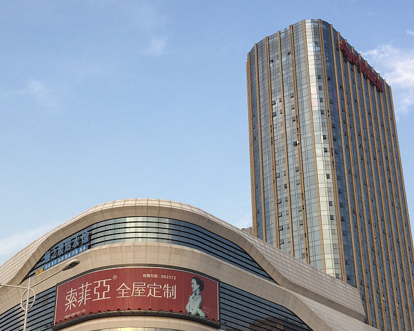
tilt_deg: +24.2
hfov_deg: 35.2
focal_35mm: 53
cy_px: 210
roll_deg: -1.4
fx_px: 649
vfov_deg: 28.5
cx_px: 160
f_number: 2.2
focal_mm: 4.15
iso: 32
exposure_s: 1/309
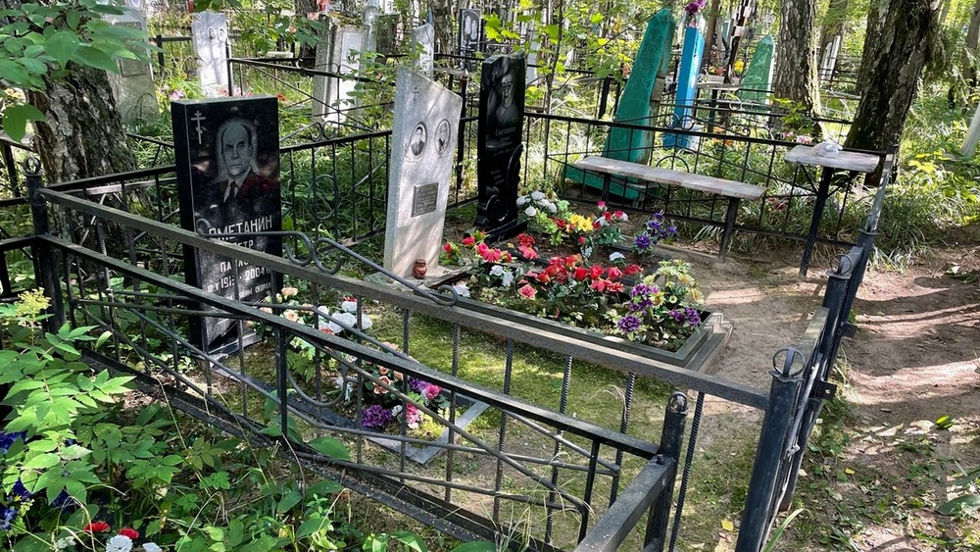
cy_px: 302
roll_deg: -3.6
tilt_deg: -19.9
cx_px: 495
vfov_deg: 40.2
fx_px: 754
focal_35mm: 29
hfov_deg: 66.1
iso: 100
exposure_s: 1/121
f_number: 1.6
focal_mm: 4.2
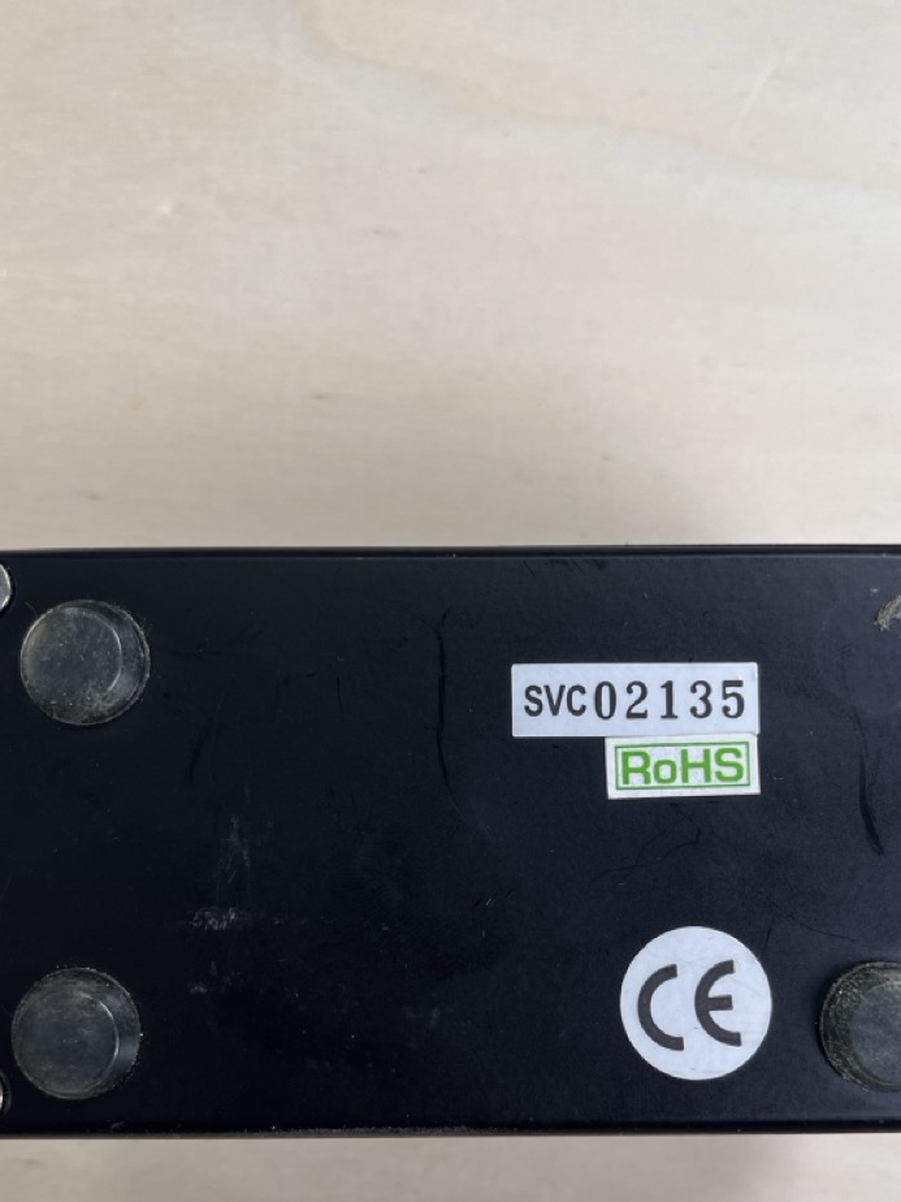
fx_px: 1249
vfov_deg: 50.6
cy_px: 784
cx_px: 517
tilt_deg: -86.5
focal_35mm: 36
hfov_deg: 39.6
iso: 40
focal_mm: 5.1
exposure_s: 1/122
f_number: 1.6
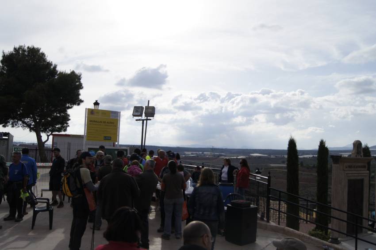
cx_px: 188
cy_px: 125
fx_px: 344
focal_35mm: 33
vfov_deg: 39.9
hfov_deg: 57.3
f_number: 6.3
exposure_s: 1/2000
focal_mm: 22
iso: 200
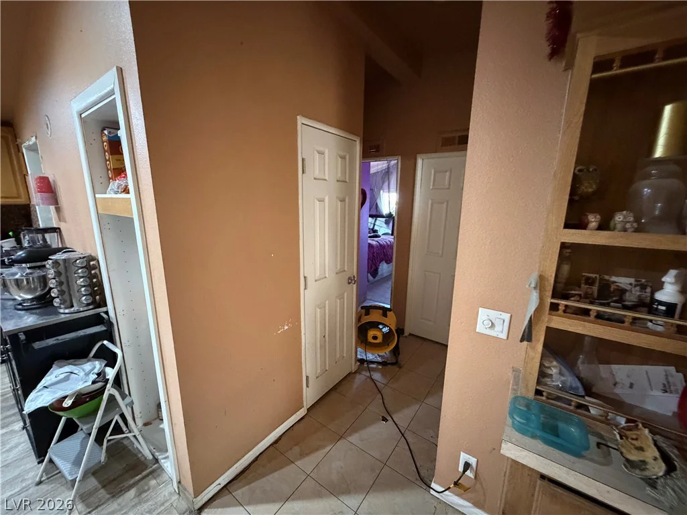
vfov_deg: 85.7
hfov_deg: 102.1
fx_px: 278
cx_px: 344
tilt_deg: -11.1
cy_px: 258
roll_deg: -0.3
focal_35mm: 14
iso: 1250
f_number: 2.2
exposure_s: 1/40
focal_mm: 2.22
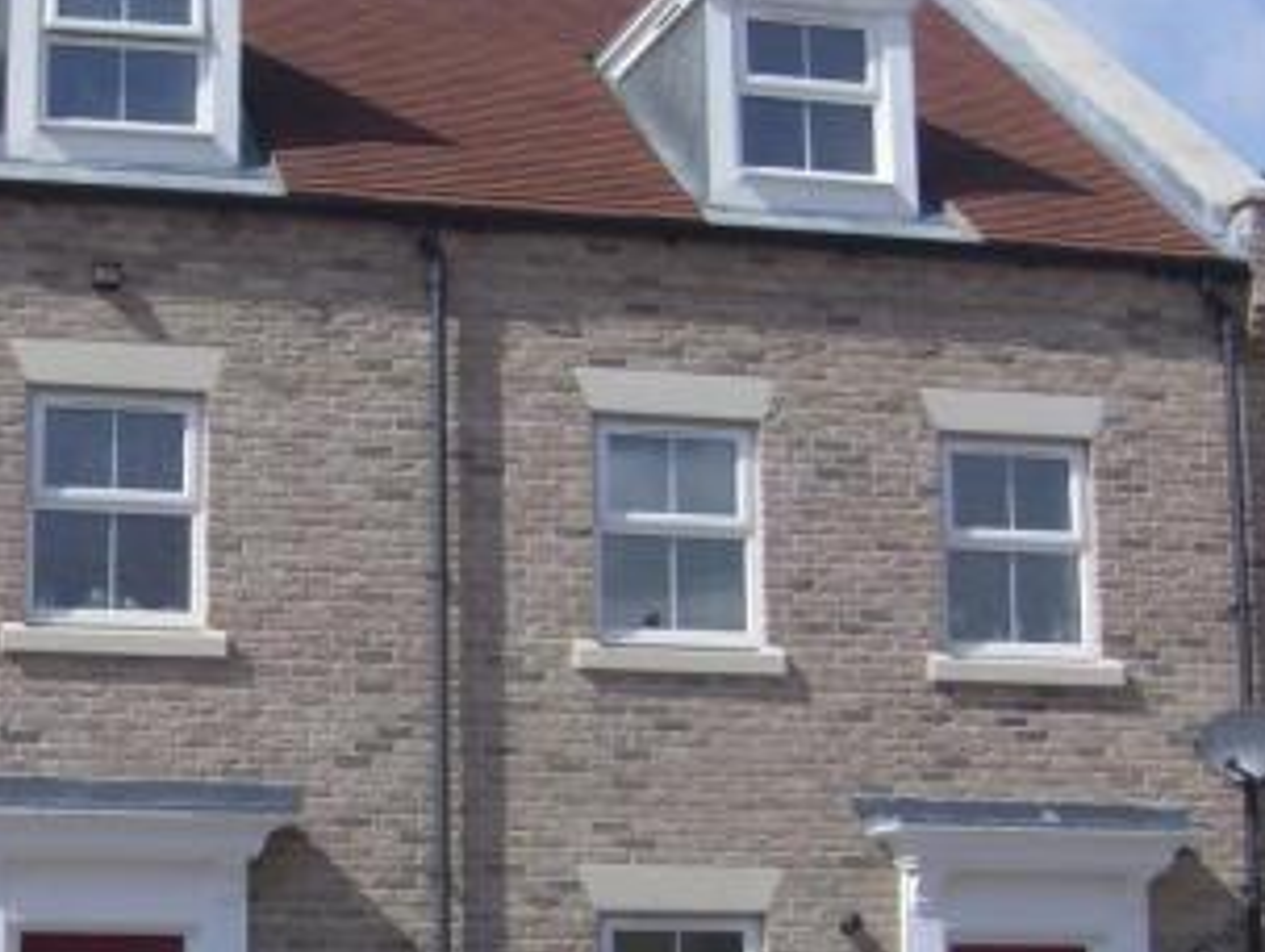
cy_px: 674
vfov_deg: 21.2
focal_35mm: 69
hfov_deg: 27.3
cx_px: 169
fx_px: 2525
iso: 100
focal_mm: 6
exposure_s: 1/854
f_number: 4.7
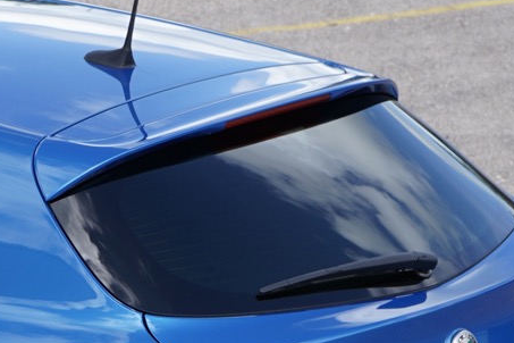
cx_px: -243
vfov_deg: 5.5
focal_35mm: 246
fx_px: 3512
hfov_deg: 8.2
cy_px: 483
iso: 100
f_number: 5.6
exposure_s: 1/200
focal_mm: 58
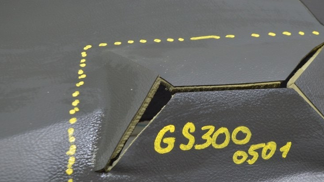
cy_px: 87
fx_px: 455
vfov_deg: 22.7
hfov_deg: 38.5
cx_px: 227
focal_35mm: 53
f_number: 5.6
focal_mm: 24
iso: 400
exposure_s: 1/20
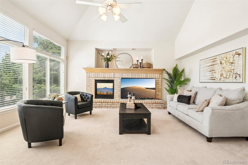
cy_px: 82
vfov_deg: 72.0
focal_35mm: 16
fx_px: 114
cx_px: 124
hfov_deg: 95.0
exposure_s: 1/30
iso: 100
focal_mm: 11
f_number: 8
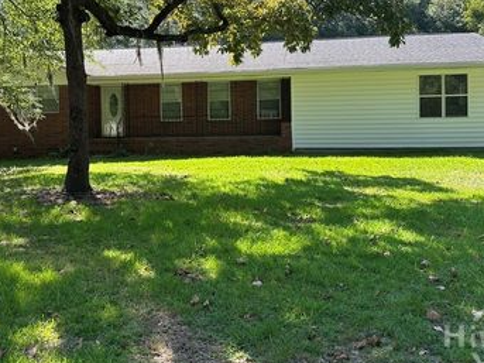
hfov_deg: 52.2
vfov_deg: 40.3
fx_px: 489
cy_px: 126
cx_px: 186
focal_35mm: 35
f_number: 1.78
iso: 80
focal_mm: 6.86
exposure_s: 1/623
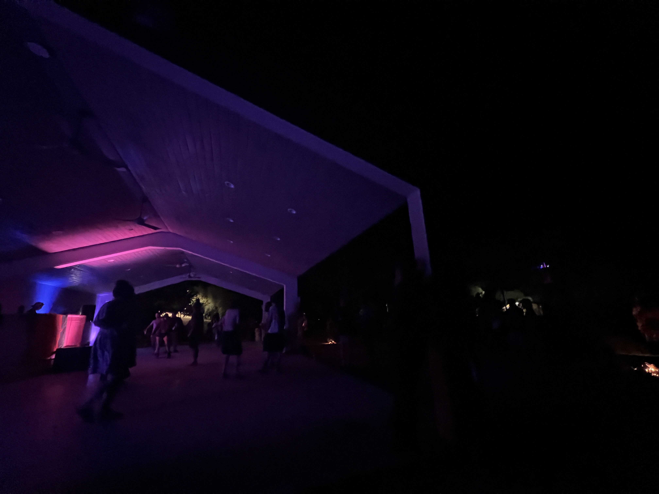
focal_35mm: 13
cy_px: 247
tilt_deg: +14.7
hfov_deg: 106.2
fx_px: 247
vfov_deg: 89.9
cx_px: 330
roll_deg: +2.5
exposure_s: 1/15
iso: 2500
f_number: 1.8
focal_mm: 1.57
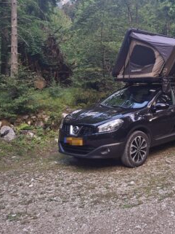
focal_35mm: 43
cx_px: 160
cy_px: 74
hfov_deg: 31.9
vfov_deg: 43.1
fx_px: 290
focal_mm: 5.54
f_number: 1.8
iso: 250
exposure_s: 1/50
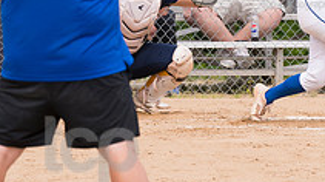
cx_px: 310
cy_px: -45
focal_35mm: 865
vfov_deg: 1.4
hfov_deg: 2.5
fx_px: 7444
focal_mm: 200
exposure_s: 1/1600
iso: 320
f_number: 5.6
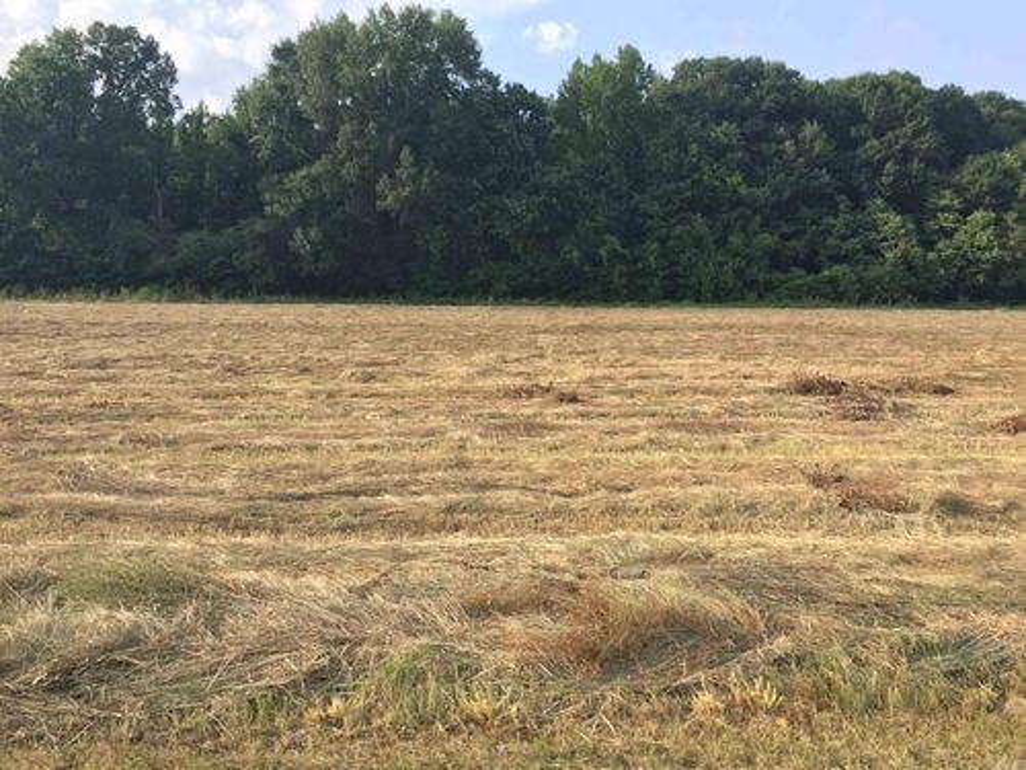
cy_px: 385
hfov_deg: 61.7
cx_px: 513
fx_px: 860
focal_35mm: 29
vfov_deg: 48.2
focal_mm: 4.15
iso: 32
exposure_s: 1/807
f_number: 2.2
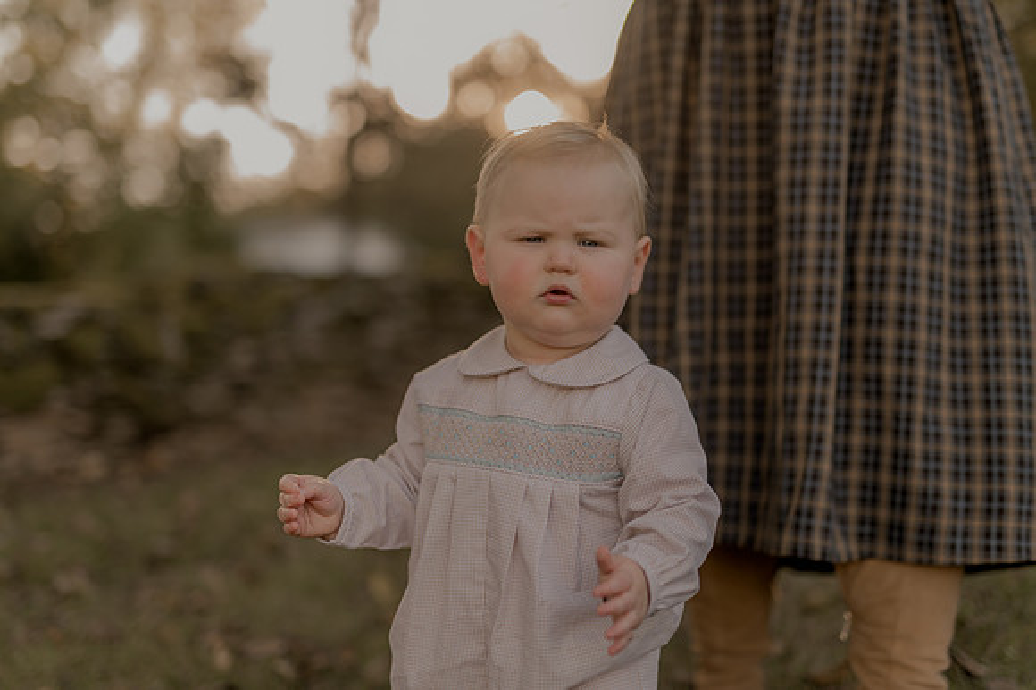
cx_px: 518
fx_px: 1438
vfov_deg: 27.0
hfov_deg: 39.6
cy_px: 345
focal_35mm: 50
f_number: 1.8
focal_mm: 50
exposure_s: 1/640
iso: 160
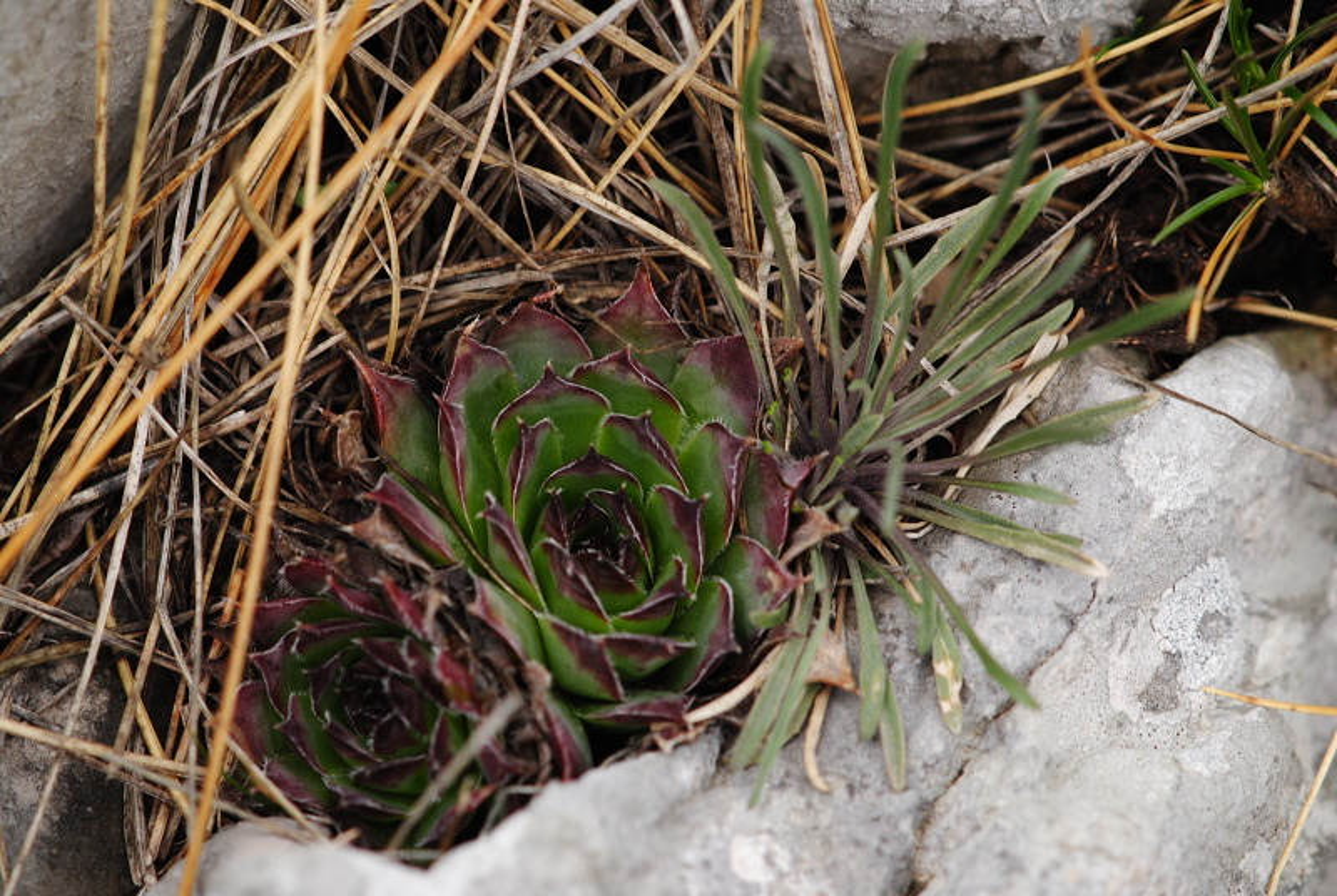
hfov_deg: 16.0
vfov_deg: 10.8
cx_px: 668
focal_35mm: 128
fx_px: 4742
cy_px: 448
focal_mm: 85
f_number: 5.6
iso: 400
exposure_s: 1/200
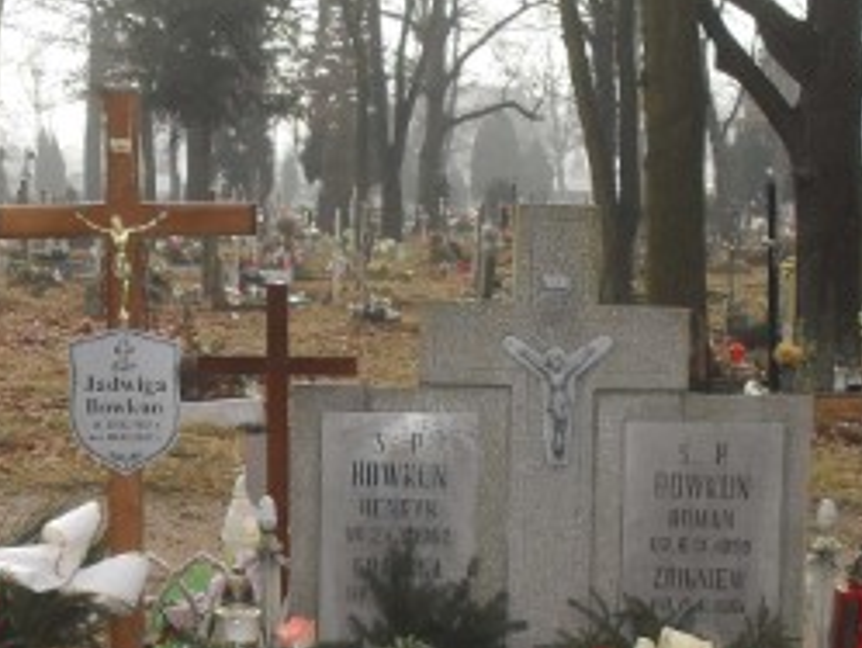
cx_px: 402
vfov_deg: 16.0
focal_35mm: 90
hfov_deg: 21.8
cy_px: 703
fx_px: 2242
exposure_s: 1/500
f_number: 3.2
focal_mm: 6.3
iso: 100
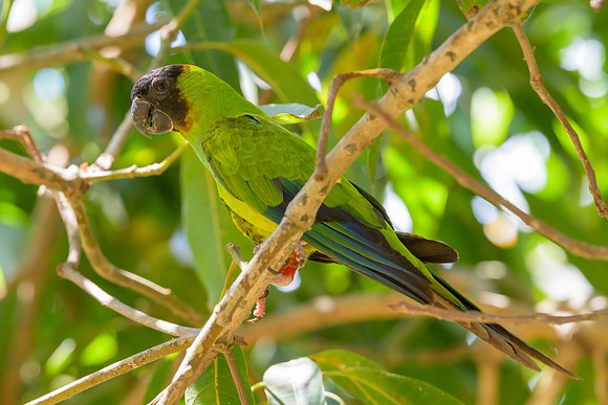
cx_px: 243
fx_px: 8102
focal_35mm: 480
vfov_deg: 2.9
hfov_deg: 4.3
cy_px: 202
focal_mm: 400
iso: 2000
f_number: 8
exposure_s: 1/500
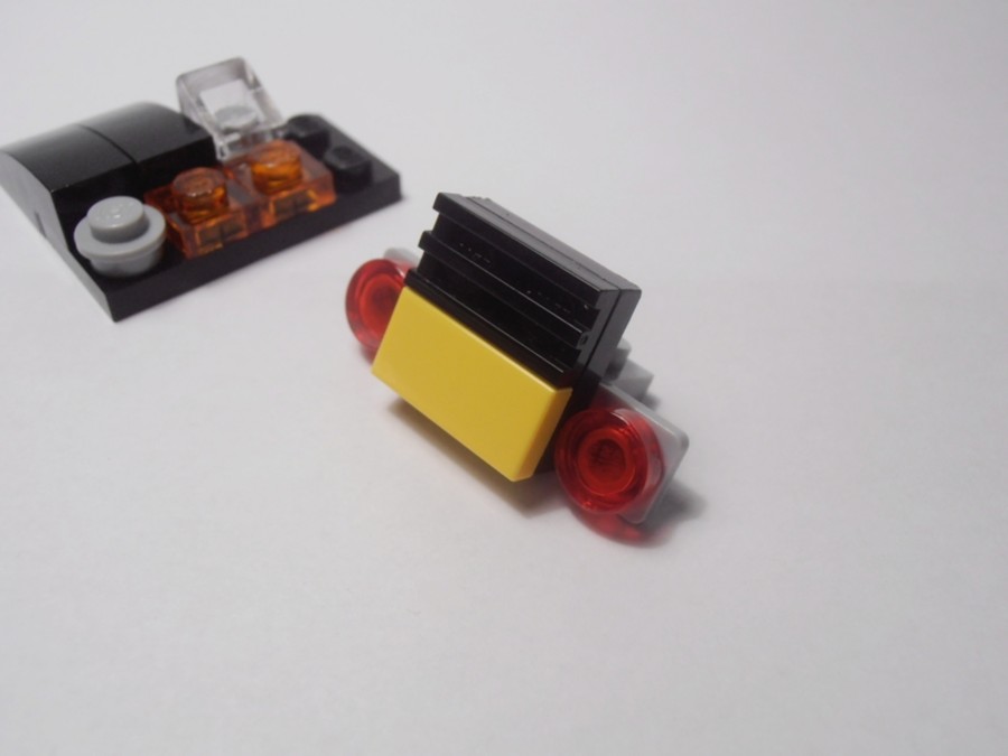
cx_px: 504
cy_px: 378
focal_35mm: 37
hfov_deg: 50.1
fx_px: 1077
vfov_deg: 38.7
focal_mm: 6.61
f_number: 3.9
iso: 80
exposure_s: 1/80
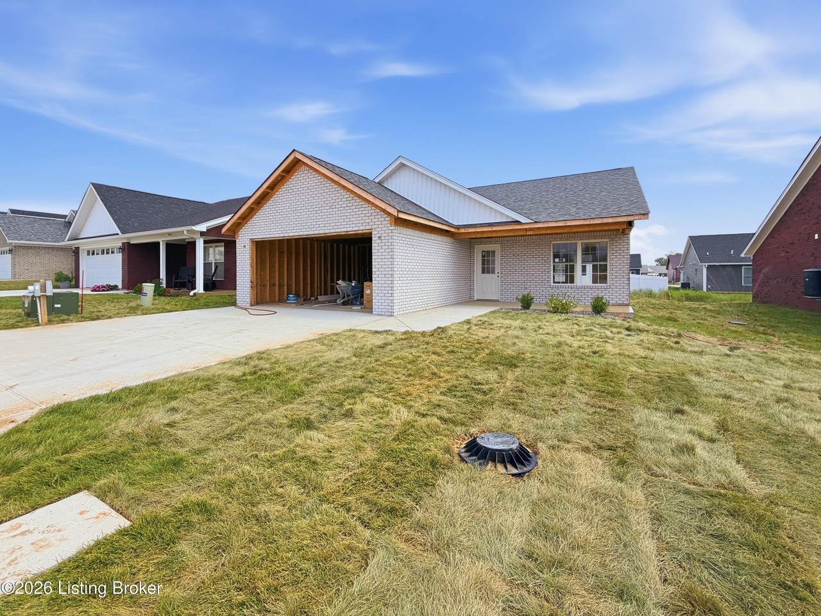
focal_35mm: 14
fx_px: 332
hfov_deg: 102.1
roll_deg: -0.2
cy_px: 308
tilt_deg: -10.1
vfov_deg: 85.7
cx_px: 410
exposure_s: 1/888
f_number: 2.2
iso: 20
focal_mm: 2.2
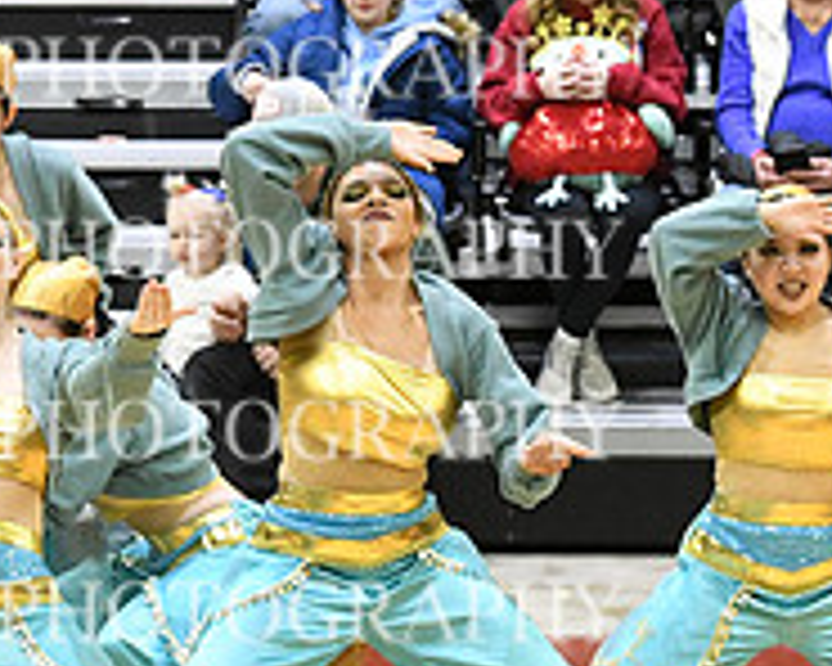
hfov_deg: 3.9
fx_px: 12164
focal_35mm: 494
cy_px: 340
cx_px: -27
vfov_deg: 3.1
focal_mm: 112
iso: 5000
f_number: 4
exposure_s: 1/250
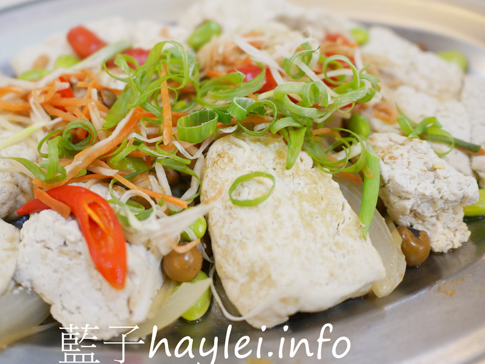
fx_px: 490
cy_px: 161
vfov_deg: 40.6
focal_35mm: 35
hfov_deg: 52.5
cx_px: 209
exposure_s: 1/60
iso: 320
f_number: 1.7
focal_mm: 15
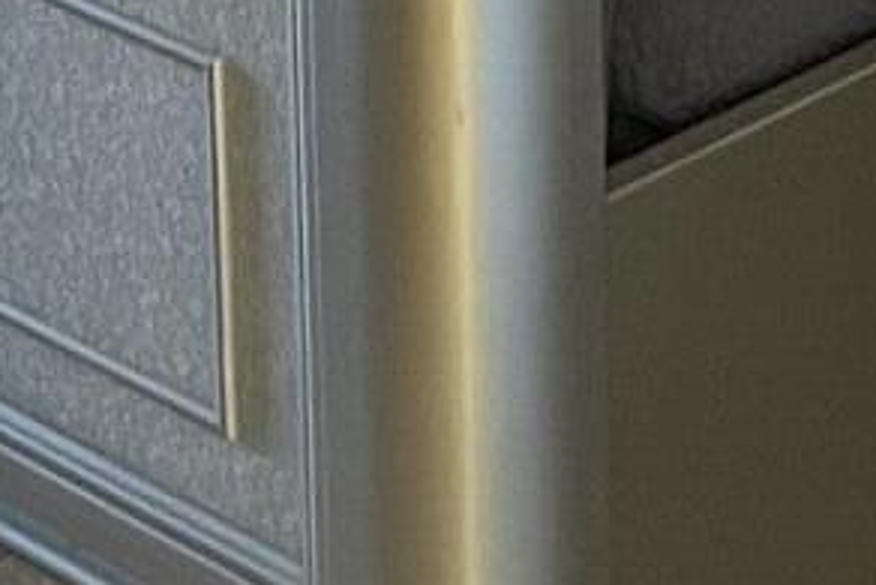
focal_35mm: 178
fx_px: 4333
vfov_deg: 7.0
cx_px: -231
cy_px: -1143
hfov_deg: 11.3
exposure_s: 1/60
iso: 125
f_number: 1.6
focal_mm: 5.1
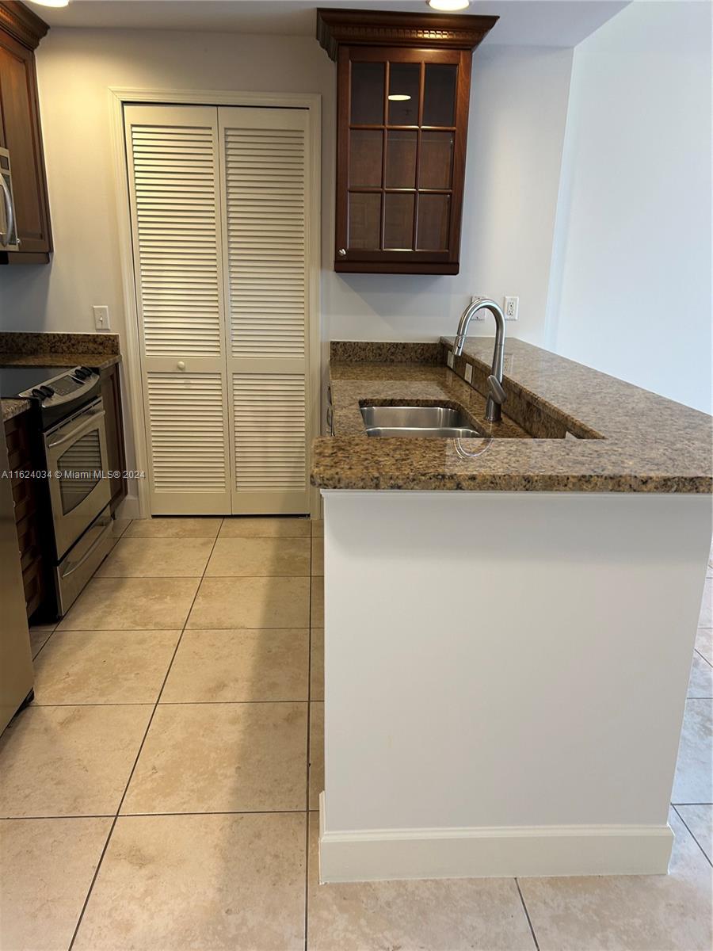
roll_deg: -2.2
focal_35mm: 26
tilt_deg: -15.9
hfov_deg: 53.1
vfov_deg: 67.3
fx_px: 714
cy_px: 476
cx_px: 356
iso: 64
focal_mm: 5.7
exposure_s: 1/60
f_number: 1.5
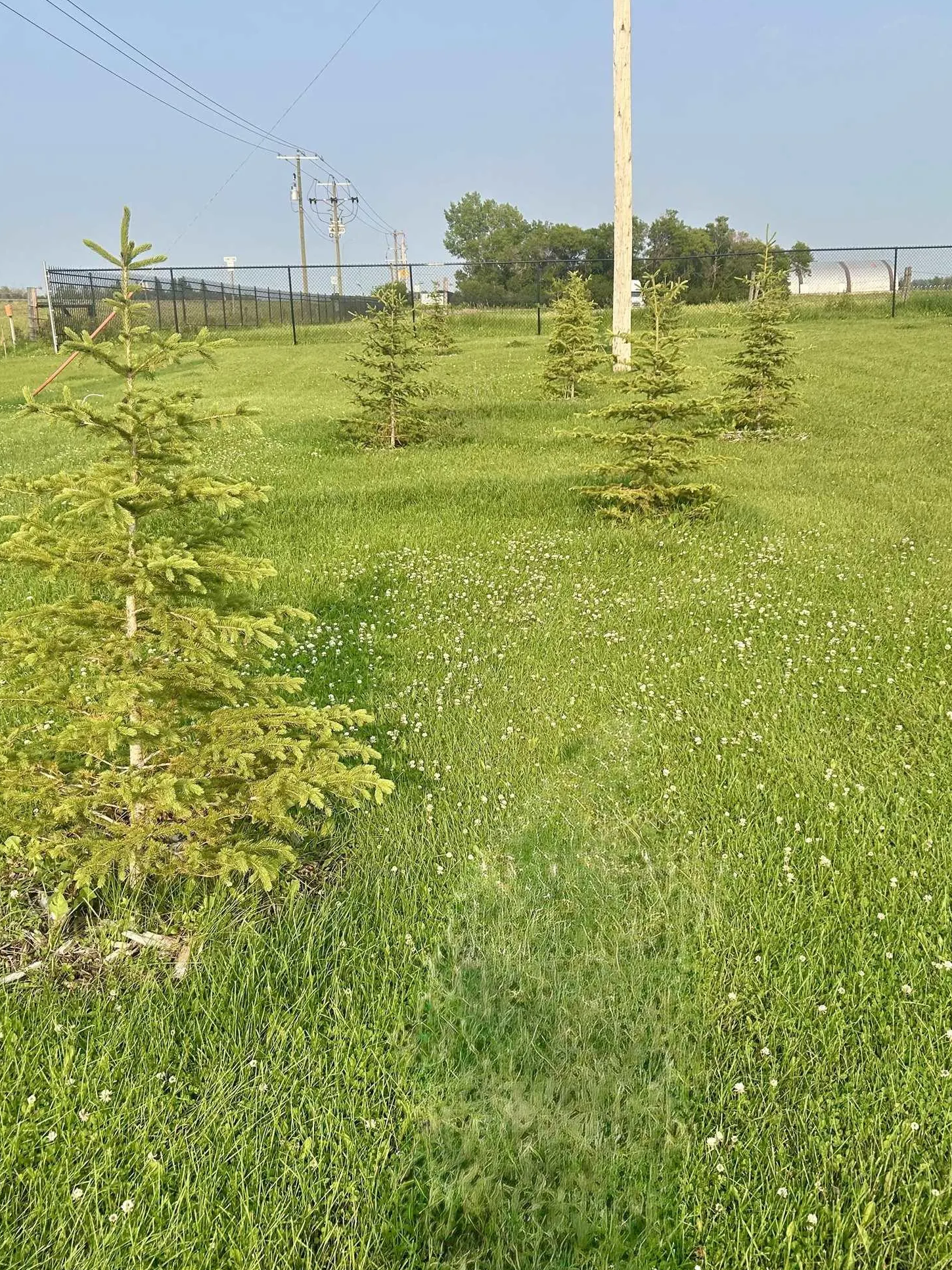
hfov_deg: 45.3
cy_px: 617
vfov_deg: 58.3
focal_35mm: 31
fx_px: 1137
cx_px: 550
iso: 50
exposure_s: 1/1972
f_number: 1.5
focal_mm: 5.7
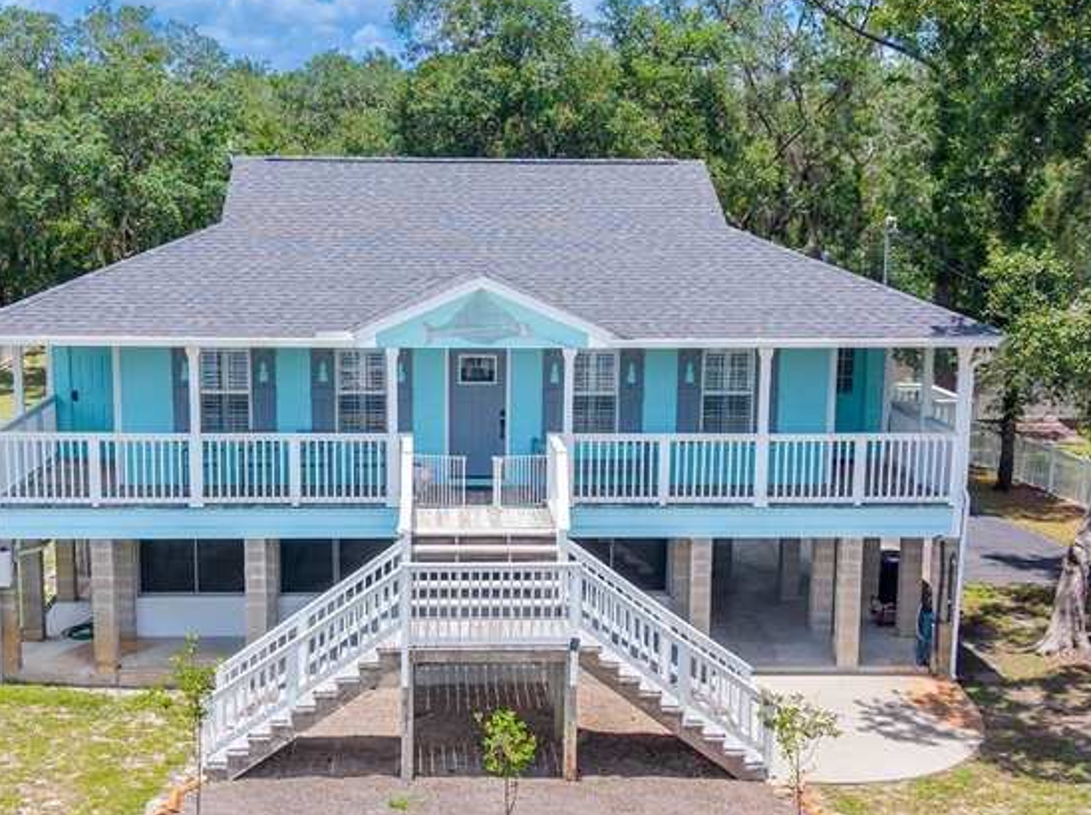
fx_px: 1101
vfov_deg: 40.5
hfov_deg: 52.5
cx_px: 471
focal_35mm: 35
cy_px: 473
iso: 300
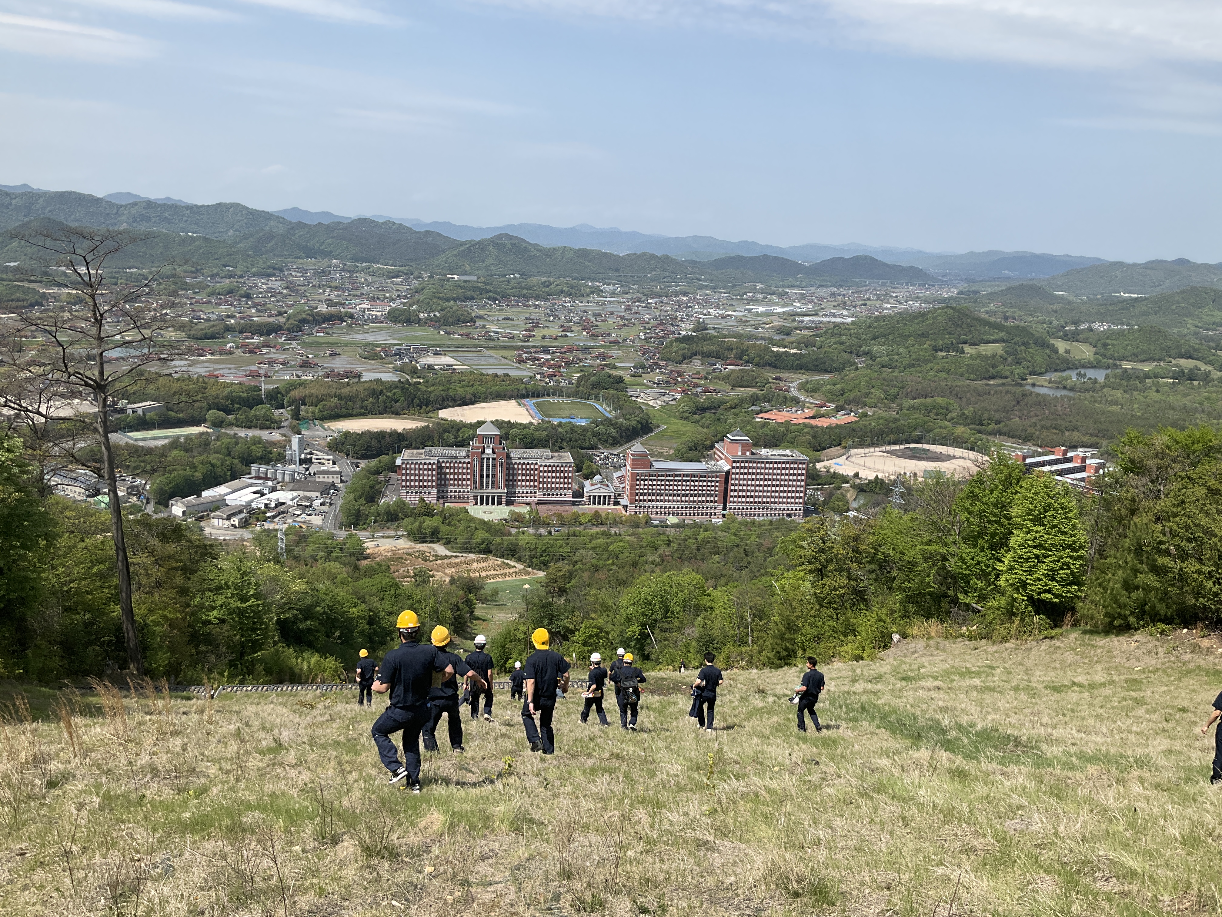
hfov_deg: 61.7
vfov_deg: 48.2
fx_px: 1024
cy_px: 458
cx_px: 611
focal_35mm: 29
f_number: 1.8
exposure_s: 1/2141
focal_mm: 3
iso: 25
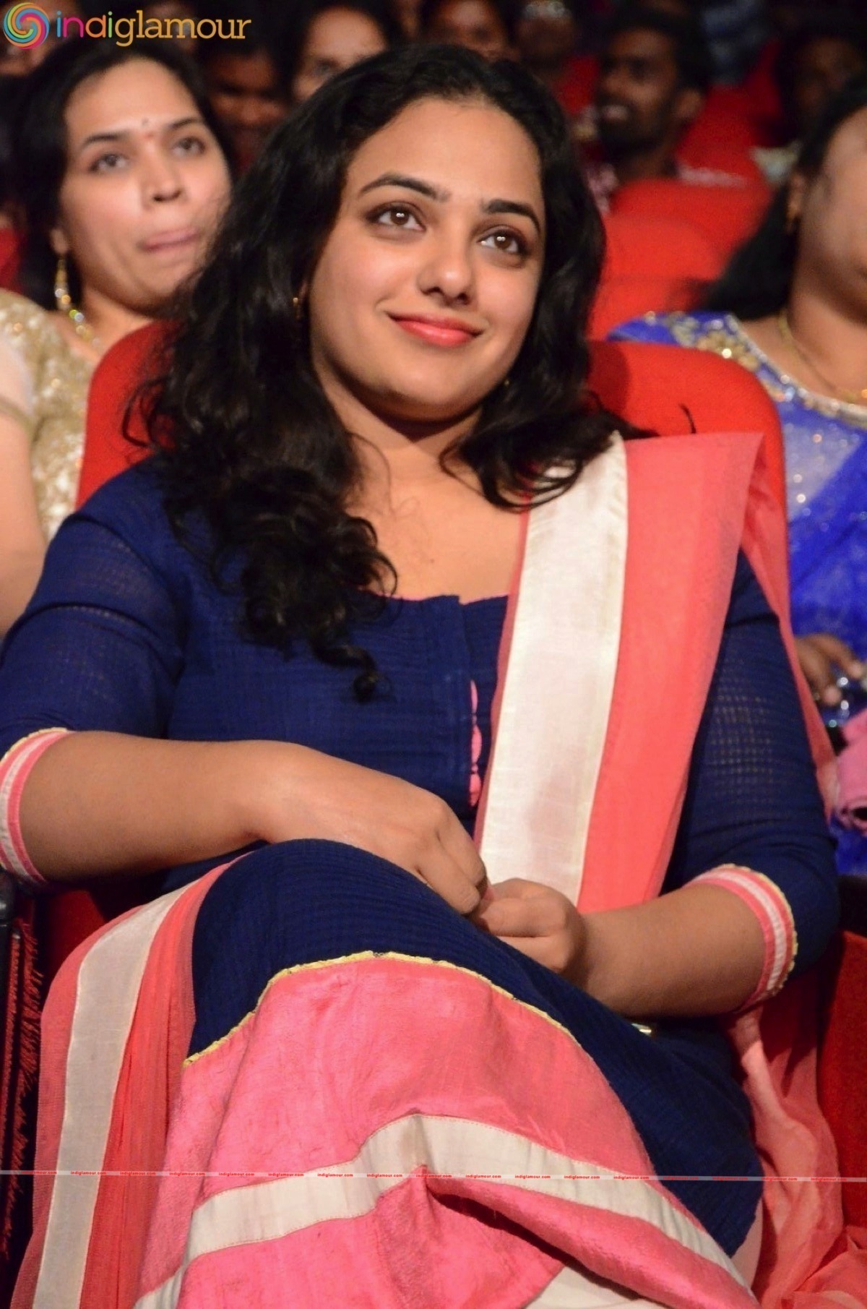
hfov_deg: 11.4
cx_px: 434
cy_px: 654
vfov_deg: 17.1
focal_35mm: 120
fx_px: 4353
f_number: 5.6
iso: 8000
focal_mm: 80
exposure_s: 1/125
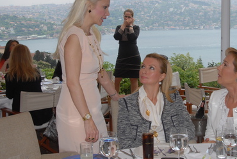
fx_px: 462
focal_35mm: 70
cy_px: 71
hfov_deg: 28.7
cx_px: 152
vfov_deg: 19.5
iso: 400
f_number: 13
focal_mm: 36
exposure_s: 1/250
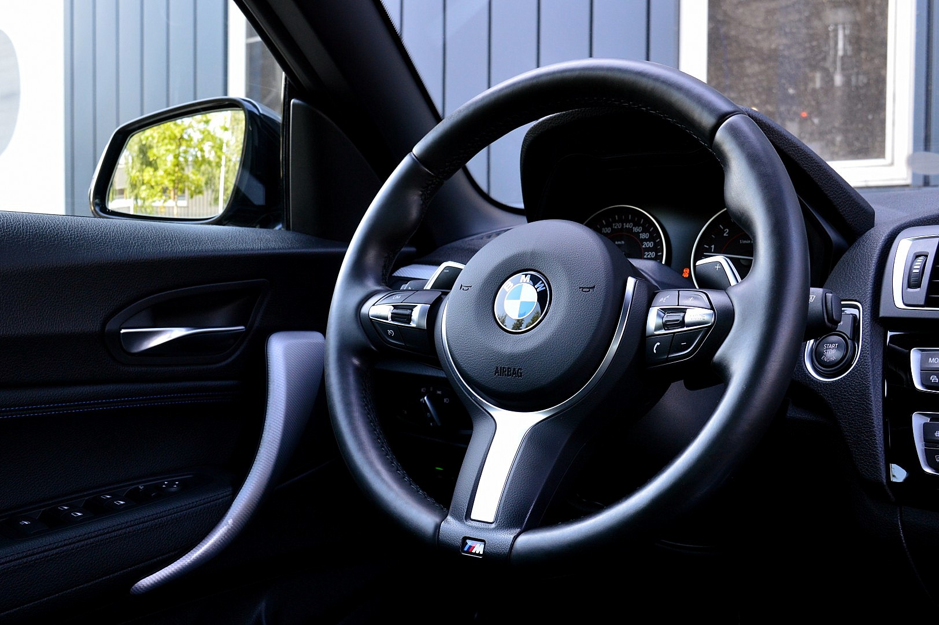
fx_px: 938
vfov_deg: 36.8
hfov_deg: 53.2
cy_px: 312
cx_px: 470
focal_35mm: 36
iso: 560
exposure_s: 1/60
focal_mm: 24
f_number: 8
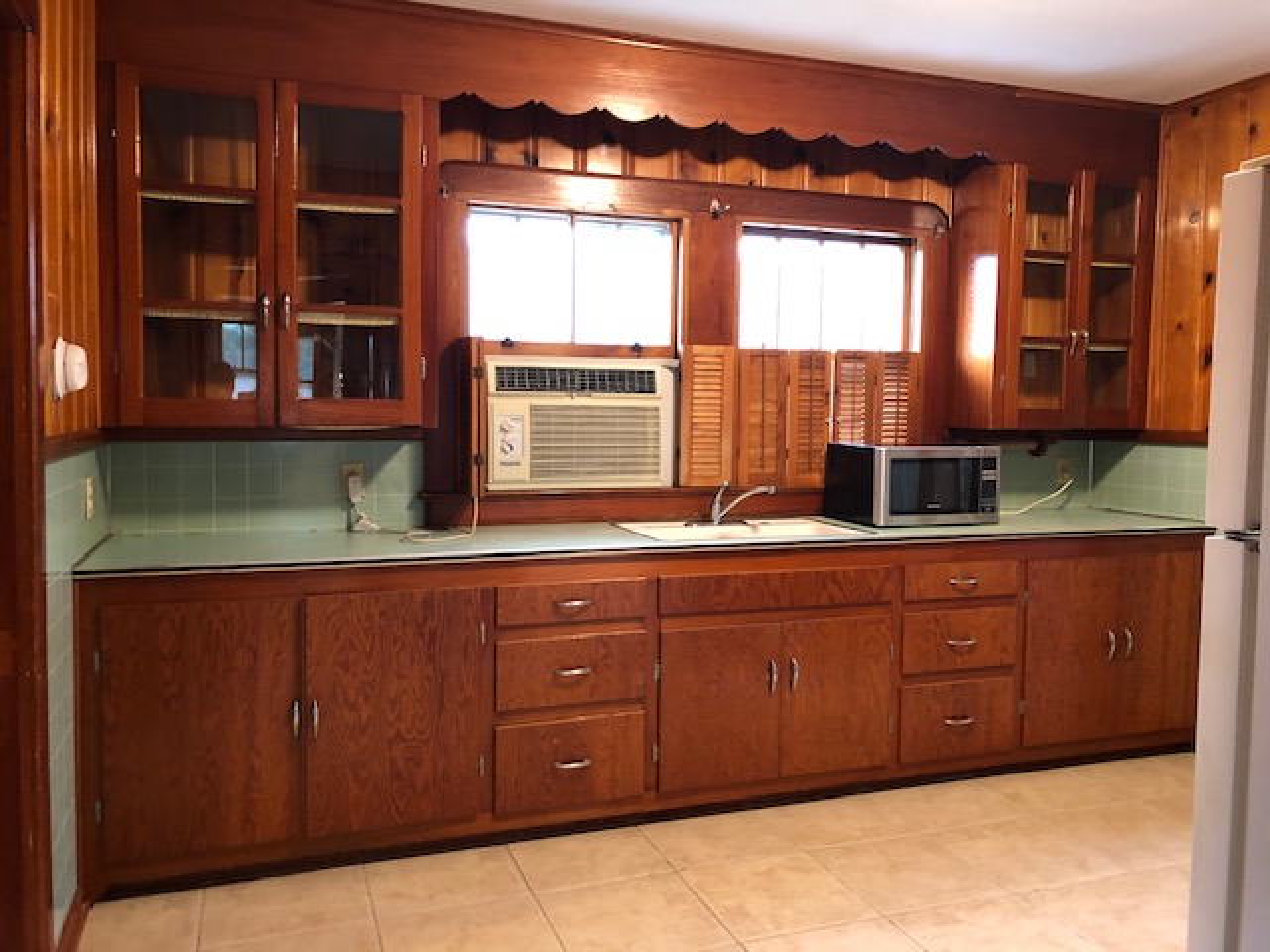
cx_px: 635
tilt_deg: -4.0
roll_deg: +1.3
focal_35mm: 28
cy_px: 476
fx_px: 1027
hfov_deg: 63.4
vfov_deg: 49.7
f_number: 1.8
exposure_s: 1/9
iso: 100
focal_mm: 4
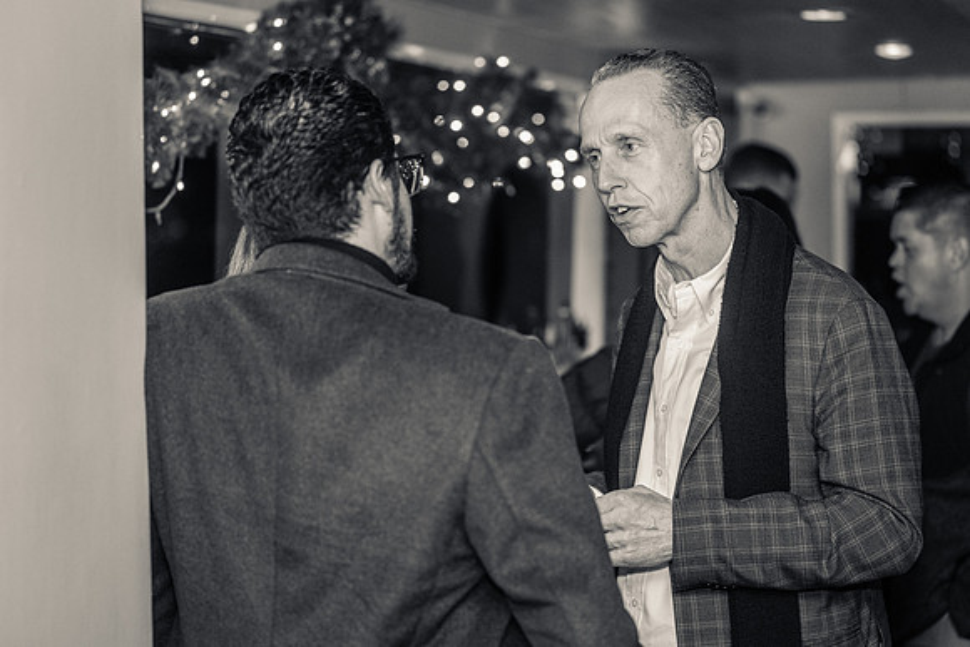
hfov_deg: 25.7
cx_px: 485
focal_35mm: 79
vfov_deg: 17.3
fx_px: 2129
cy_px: 324
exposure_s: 1/200
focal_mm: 79
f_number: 2.8
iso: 2500
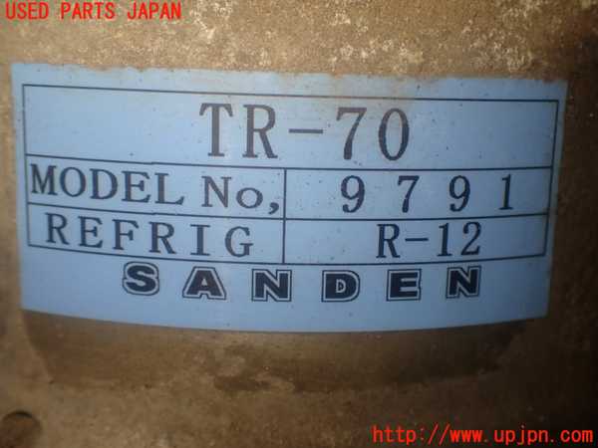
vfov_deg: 30.9
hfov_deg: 40.4
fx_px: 812
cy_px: 224
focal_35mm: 47
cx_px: 299
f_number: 3.1
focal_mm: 8.4
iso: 200
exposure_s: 1/50
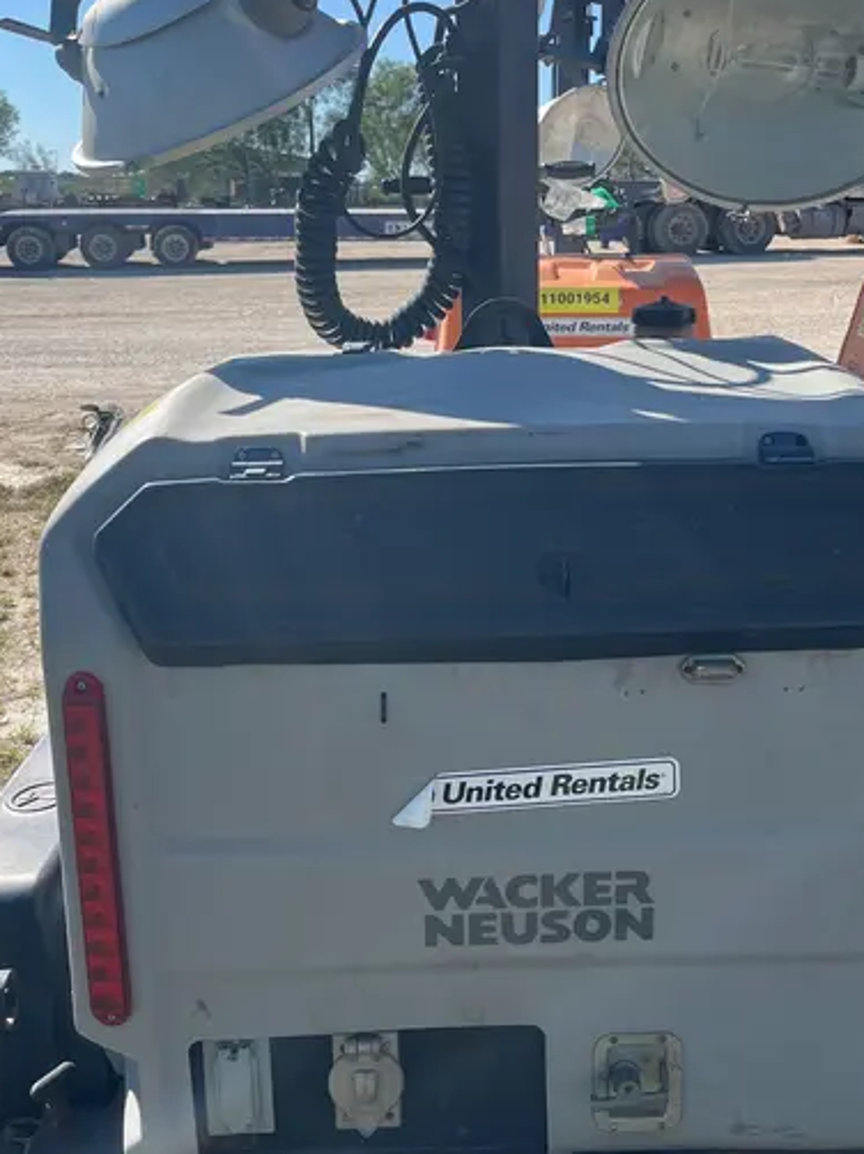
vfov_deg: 48.7
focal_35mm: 38
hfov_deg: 37.6
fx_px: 1266
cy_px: 470
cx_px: 496
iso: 50
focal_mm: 5.1
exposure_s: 1/2309
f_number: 1.6
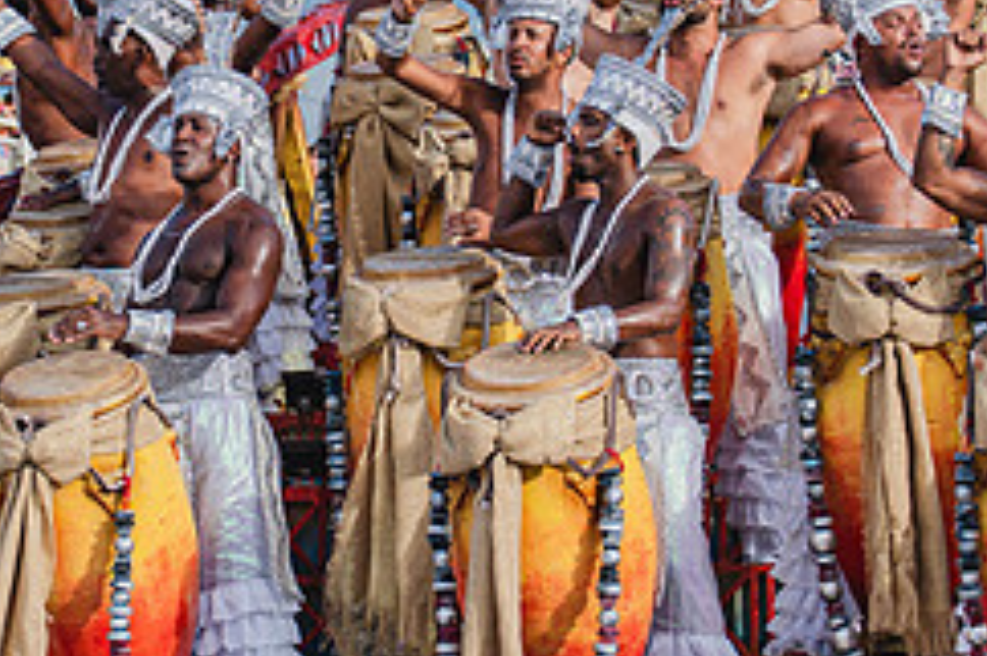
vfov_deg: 6.7
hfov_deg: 10.1
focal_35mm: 204
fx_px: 5589
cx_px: 302
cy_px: 208
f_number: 5.6
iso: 400
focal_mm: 85
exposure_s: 1/1600
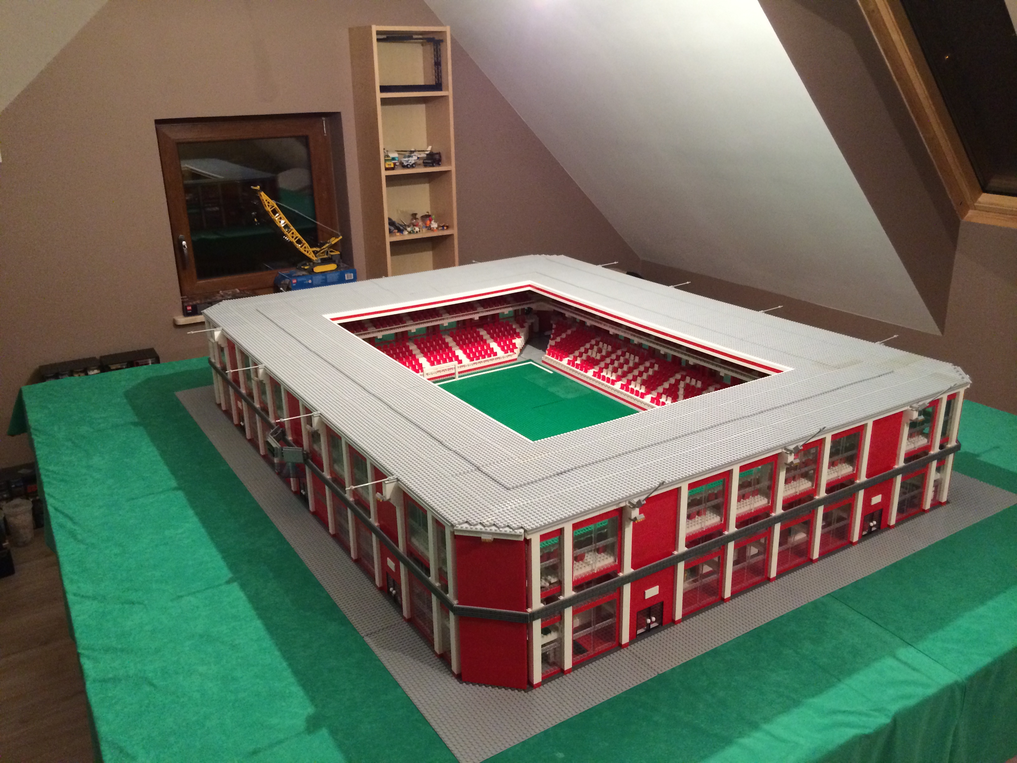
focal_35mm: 30
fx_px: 881
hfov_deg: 60.0
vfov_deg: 46.8
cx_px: 508
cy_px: 382
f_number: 2.2
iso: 320
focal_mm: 4.12
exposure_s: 1/24
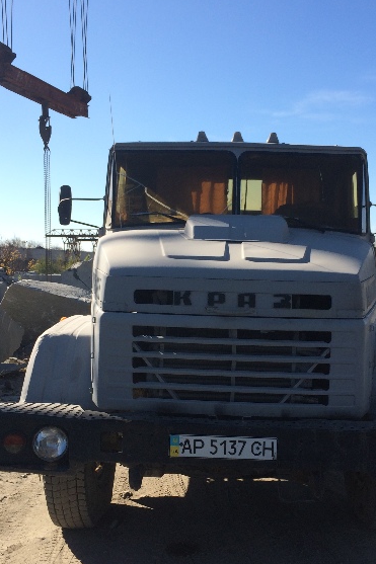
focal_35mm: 39
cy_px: 305
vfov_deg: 49.5
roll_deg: -0.1
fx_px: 611
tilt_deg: -3.1
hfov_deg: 34.1
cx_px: 219
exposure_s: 1/1786
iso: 32
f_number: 2.2
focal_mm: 4.15
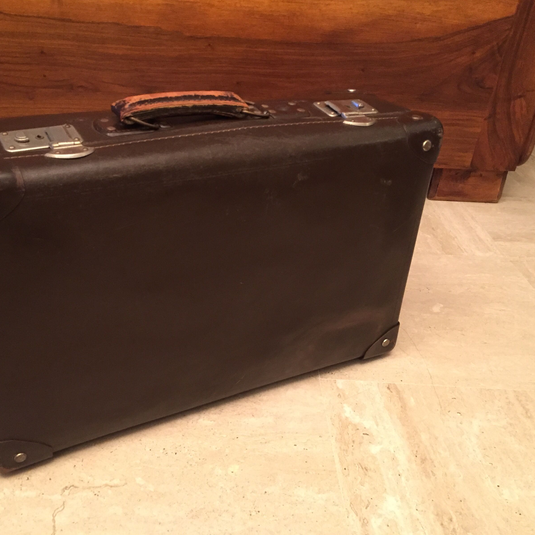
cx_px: 213
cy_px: 268
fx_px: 612
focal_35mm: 35
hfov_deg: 46.9
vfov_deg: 47.2
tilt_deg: -28.0
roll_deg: -3.6
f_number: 2.2
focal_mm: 4.15
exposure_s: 1/25
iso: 250
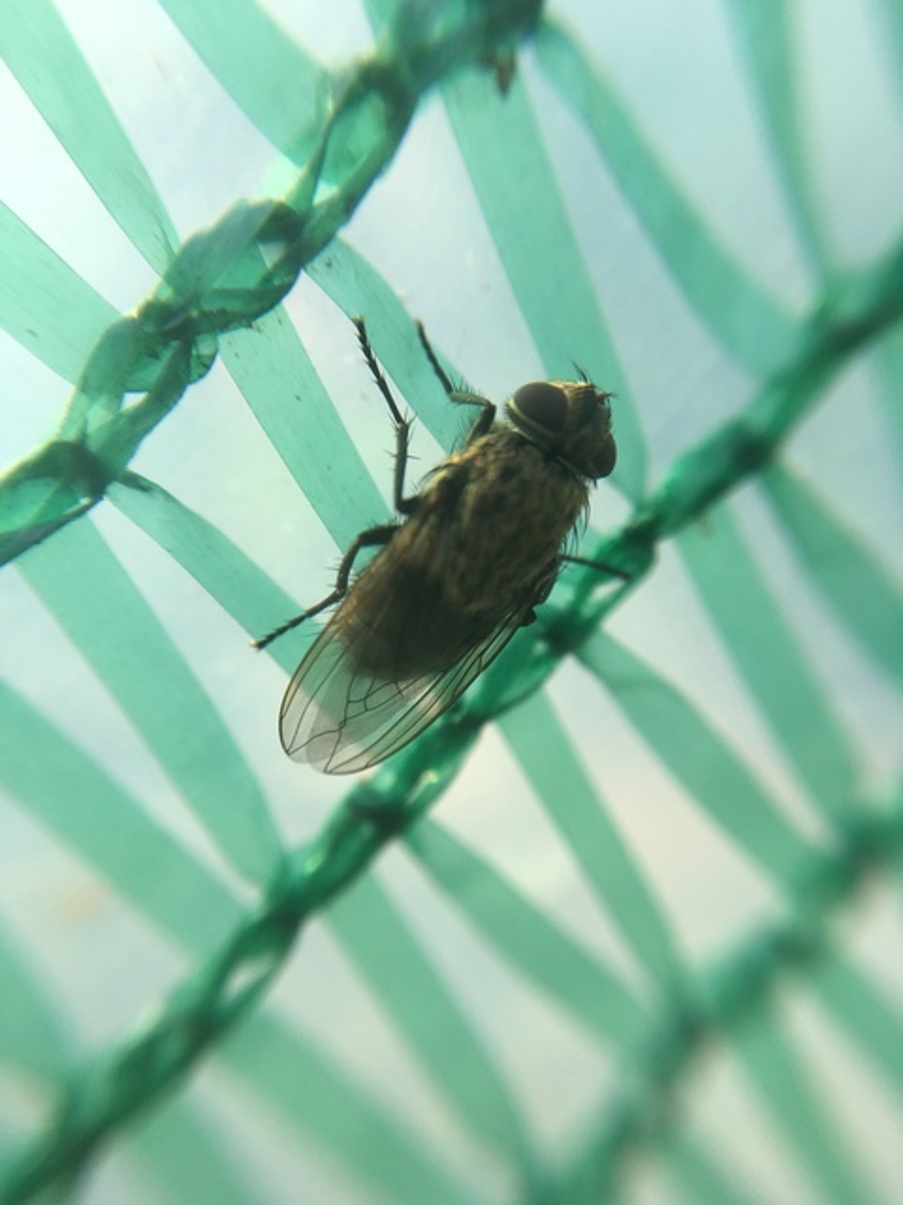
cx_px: 452
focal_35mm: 29
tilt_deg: -15.8
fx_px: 1009
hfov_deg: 48.2
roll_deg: +6.4
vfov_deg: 61.7
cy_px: 602
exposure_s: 1/663
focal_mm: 4.15
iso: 25
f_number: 2.2
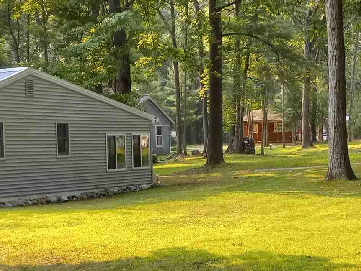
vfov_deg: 16.7
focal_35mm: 88
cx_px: 196
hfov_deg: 22.3
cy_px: 203
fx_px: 918
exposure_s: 1/208
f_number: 1.8
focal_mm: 3.94
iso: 40
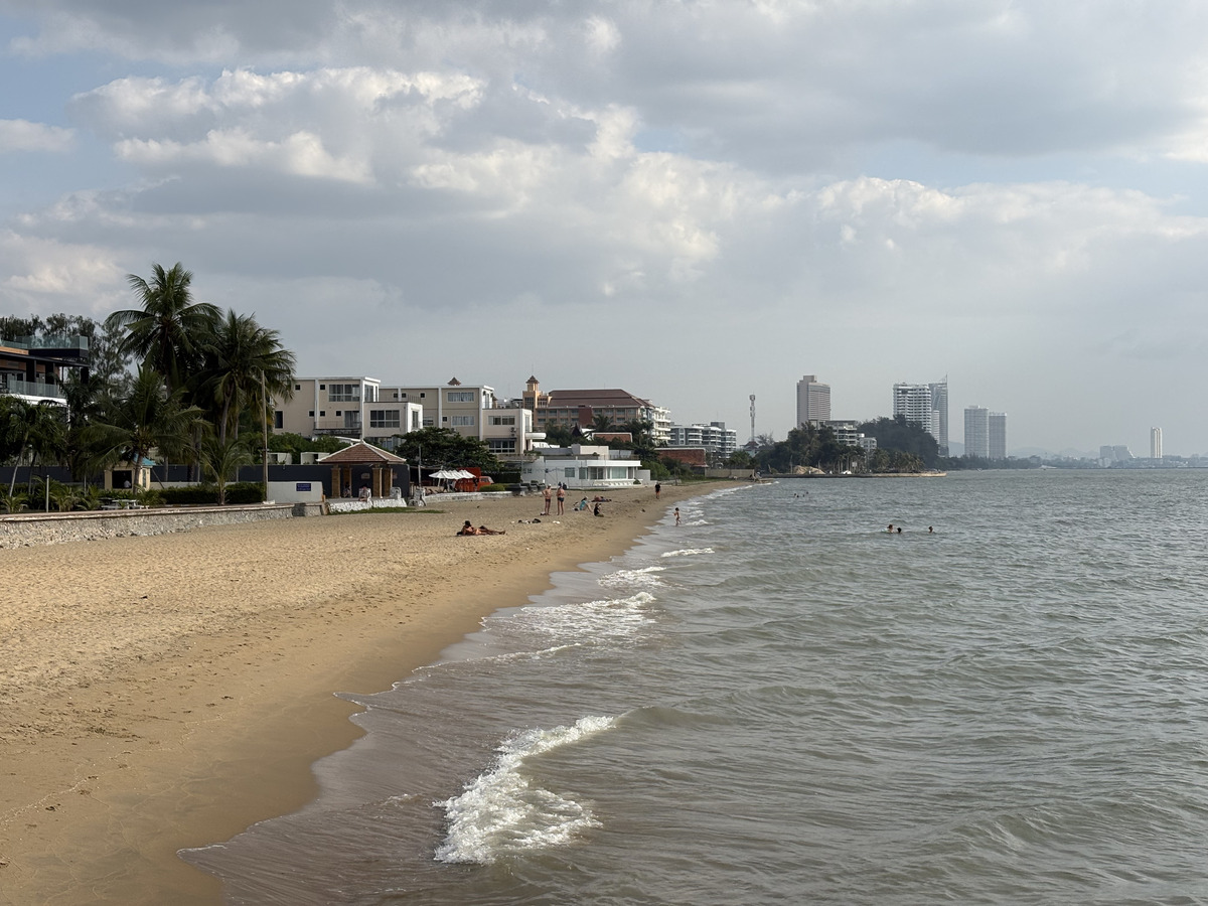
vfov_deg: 28.0
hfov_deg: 36.8
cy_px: 453
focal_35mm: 52
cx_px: 604
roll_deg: +0.9
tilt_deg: +0.5
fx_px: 1815
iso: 32
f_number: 1.6
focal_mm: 5.96
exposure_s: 1/3279
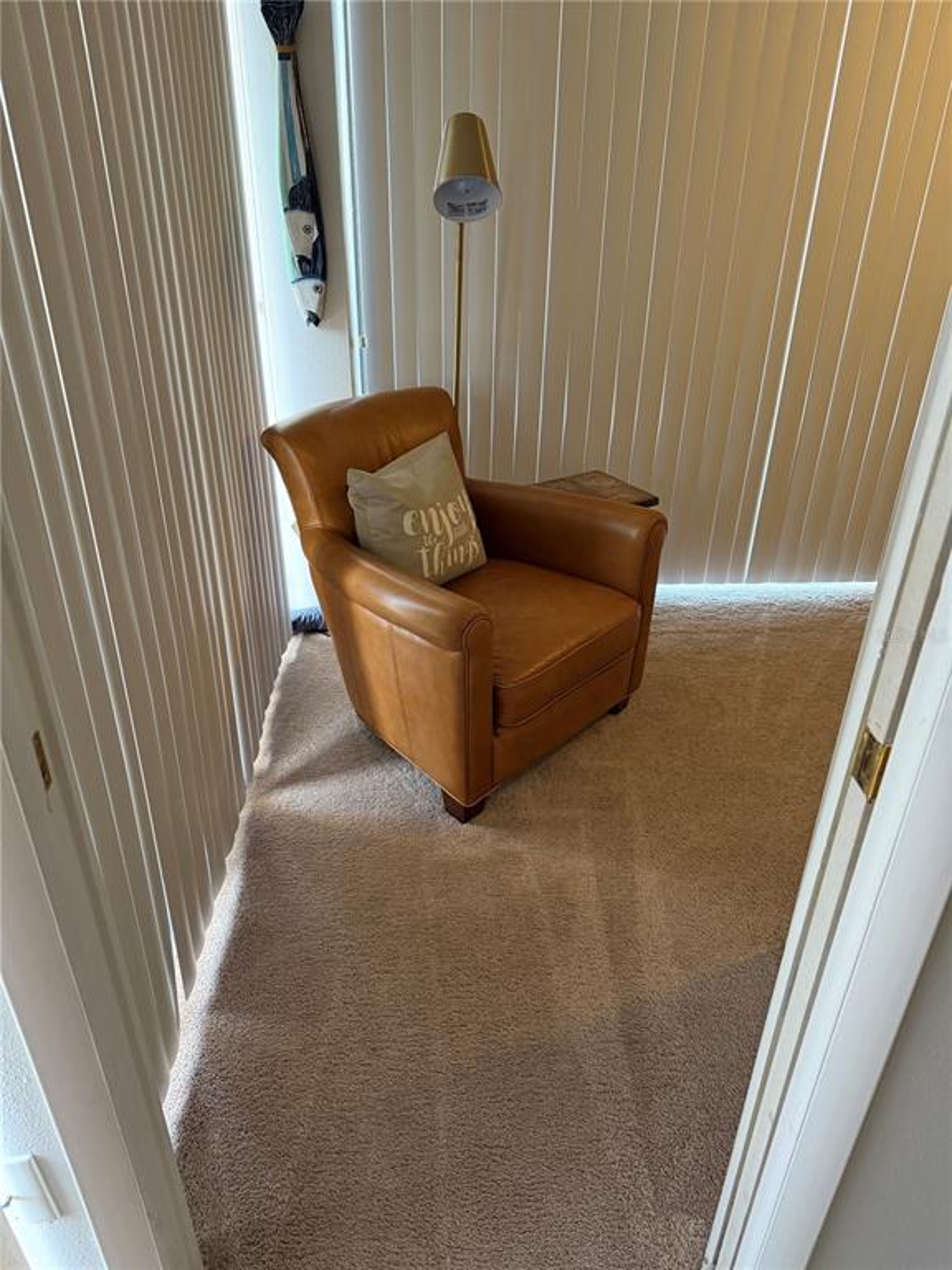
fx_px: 880
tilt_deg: -29.4
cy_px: 635
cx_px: 476
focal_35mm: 24
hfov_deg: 56.8
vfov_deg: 71.6
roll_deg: -0.8
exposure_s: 1/60
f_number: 1.78
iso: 250
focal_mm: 6.76
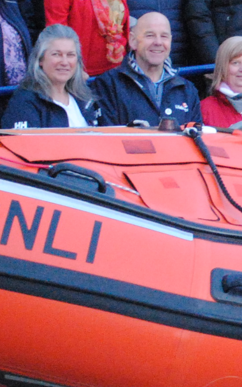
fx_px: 2829
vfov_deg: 7.8
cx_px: 477
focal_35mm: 268
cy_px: 147
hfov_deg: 4.8
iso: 1600
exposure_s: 1/25
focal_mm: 40
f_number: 5.3
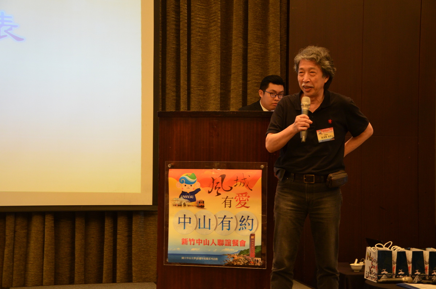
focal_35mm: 75
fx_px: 907
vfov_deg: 18.1
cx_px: 218
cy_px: 144
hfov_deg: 27.0
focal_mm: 50
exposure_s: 1/30
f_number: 5
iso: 1100
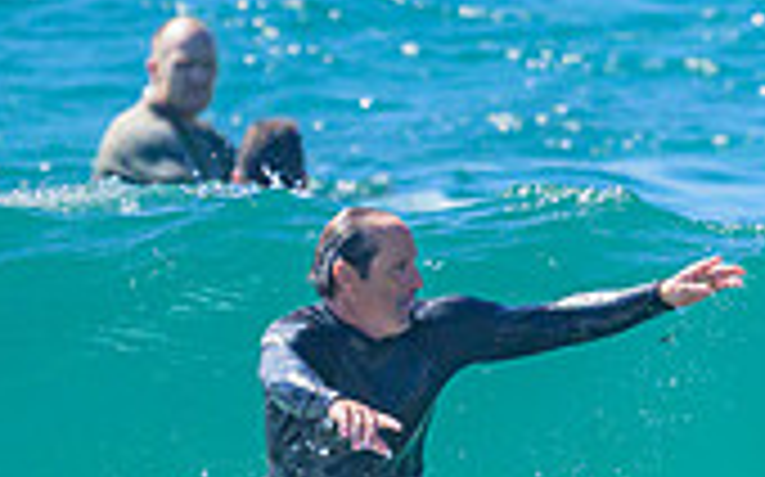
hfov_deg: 0.6
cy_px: 457
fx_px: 79590
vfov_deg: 0.3
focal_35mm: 3820
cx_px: 574
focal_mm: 800
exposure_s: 1/3200
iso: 450
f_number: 6.3
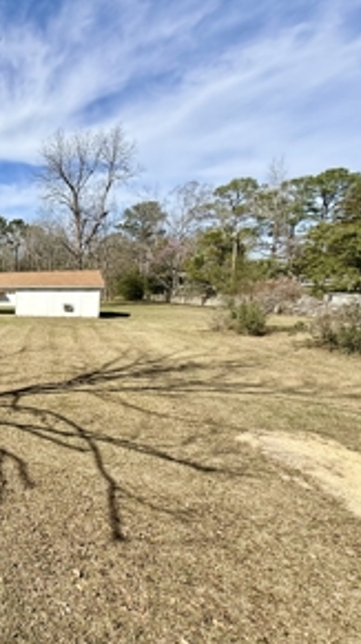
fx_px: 359
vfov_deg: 83.9
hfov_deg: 38.3
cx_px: -80
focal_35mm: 21
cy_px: 325
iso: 50
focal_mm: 2.22
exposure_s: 1/2611
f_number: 2.2
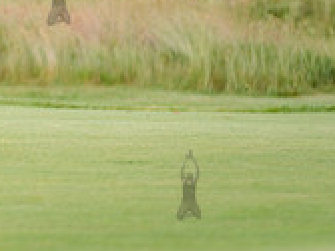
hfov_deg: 3.0
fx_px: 6479
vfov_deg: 2.2
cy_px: -107
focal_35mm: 670
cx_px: -201
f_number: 3.5
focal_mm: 200
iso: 125
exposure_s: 1/800
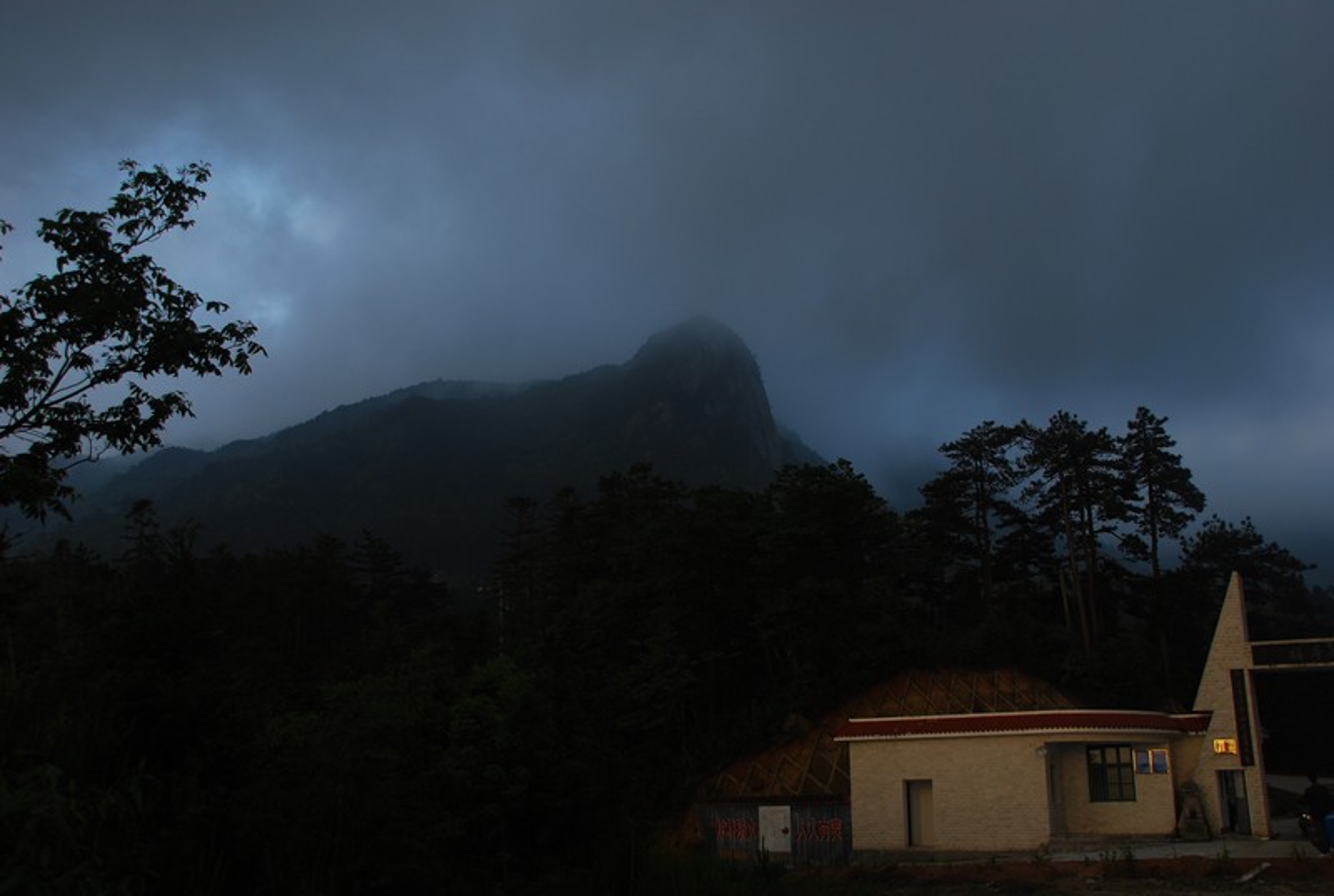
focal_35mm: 33
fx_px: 1225
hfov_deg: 57.1
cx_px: 667
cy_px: 448
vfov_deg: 40.1
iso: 100
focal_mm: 22
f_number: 7.1
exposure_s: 1/80
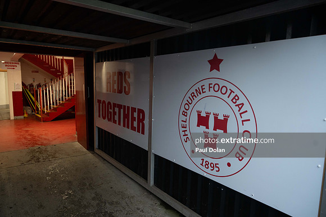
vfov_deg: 50.4
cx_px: 163
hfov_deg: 70.4
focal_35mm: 26
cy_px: 108
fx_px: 231
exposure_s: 1/160
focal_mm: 25.5
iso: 1250
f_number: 4
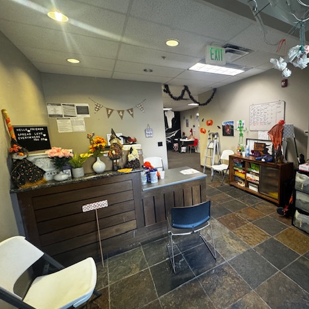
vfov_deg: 84.0
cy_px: 151
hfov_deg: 81.6
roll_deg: +2.6
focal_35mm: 17
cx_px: 202
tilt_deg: -8.0
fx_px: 172
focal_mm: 2.22
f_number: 2.2
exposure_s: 1/60
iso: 320
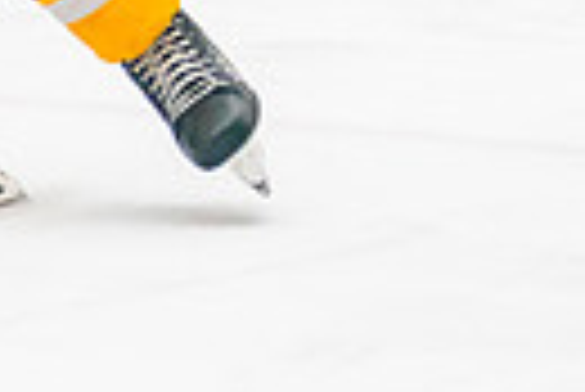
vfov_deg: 1.6
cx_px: 0
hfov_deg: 2.3
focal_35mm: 882
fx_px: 14348
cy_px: -434
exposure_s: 1/640
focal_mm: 135
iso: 1250
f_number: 2.8
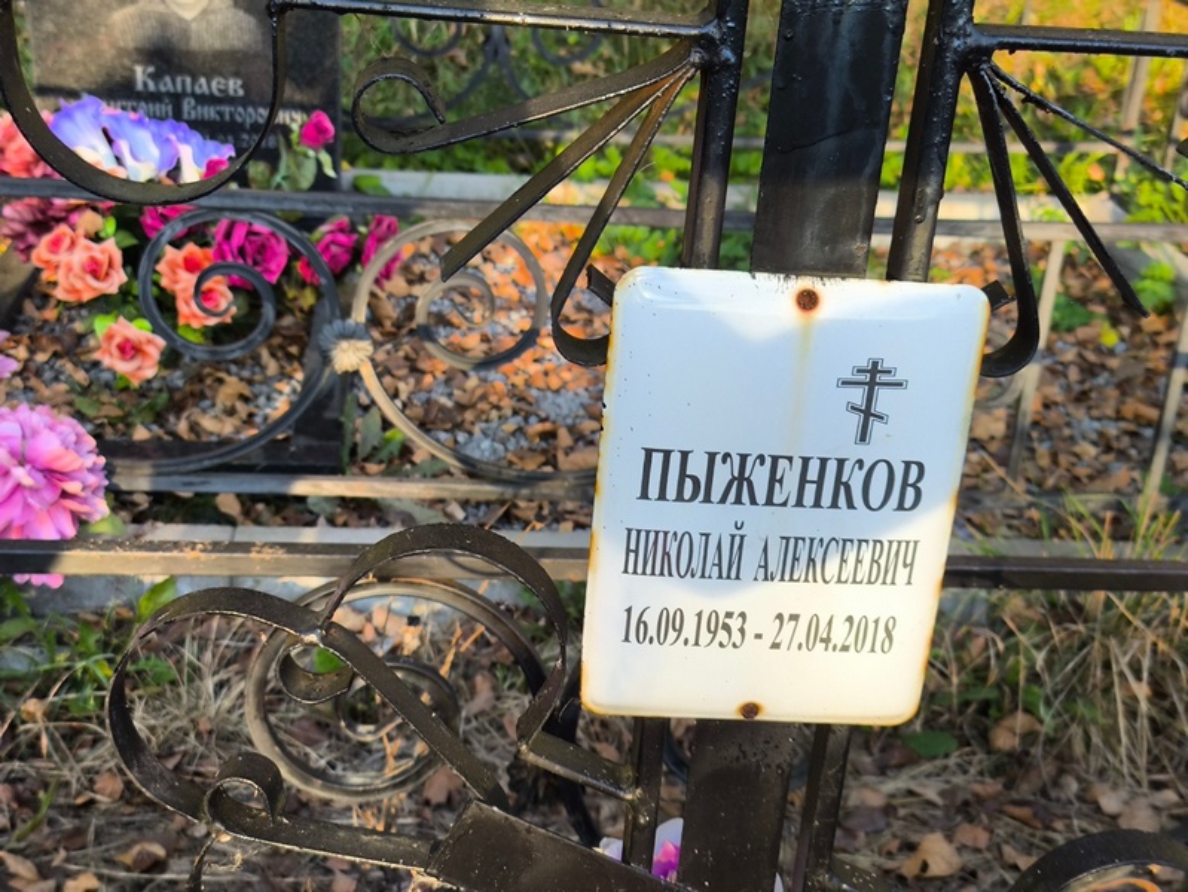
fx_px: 1717
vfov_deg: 29.1
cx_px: 594
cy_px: 446
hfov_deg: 38.2
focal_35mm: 50
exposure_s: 1/213
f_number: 1.7
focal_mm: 4.71
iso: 50
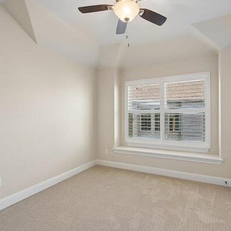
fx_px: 143
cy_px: 121
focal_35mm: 19
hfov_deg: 77.3
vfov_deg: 77.6
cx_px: 131
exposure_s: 1/50
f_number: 8
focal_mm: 14
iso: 400
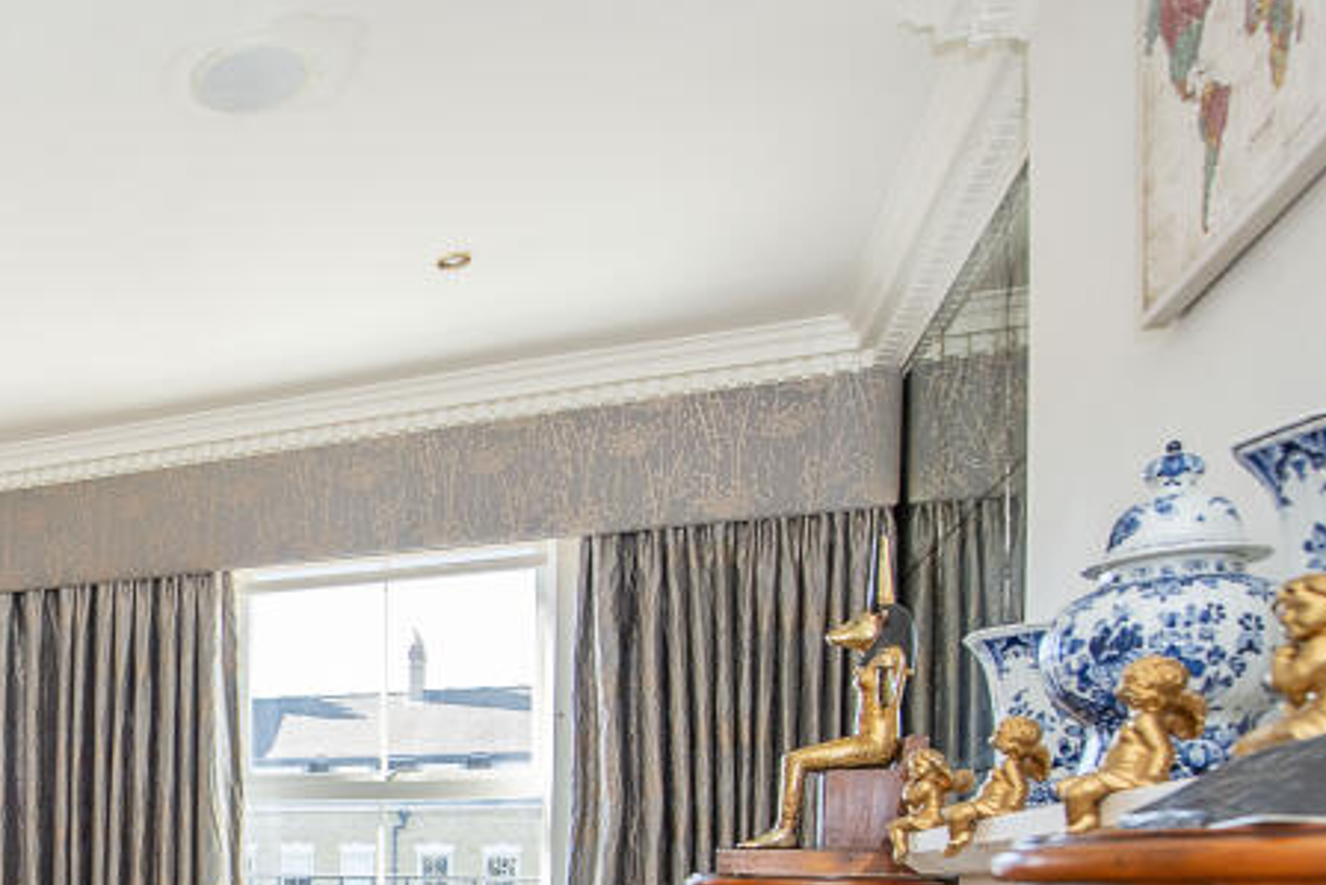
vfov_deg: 36.7
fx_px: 1179
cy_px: 894
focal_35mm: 32
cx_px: -50
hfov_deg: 47.0
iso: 500
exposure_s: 1/100
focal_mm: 14
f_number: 6.3
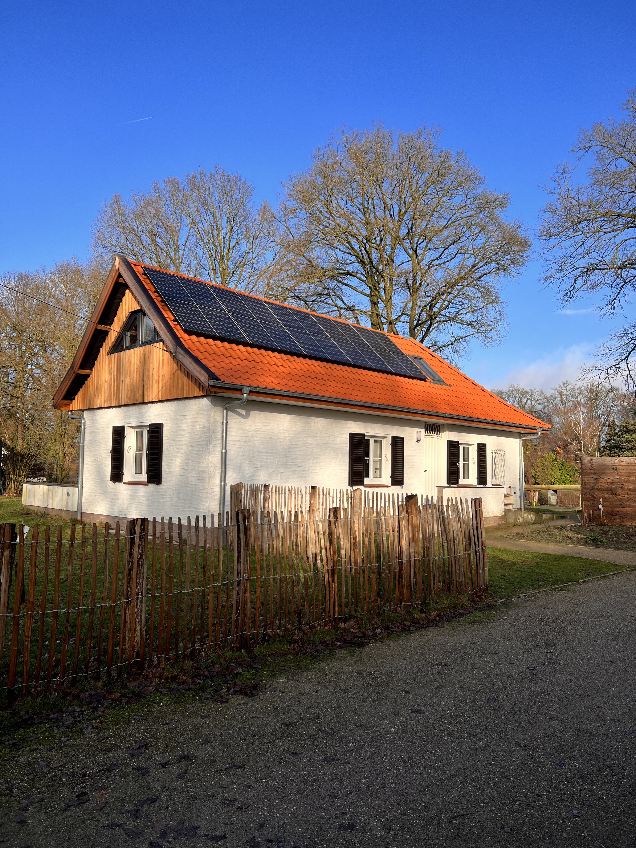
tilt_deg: +4.2
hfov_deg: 53.1
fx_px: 637
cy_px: 424
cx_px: 318
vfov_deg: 67.3
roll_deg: -0.5
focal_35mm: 26
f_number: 1.5
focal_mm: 5.7
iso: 50
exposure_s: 1/2083
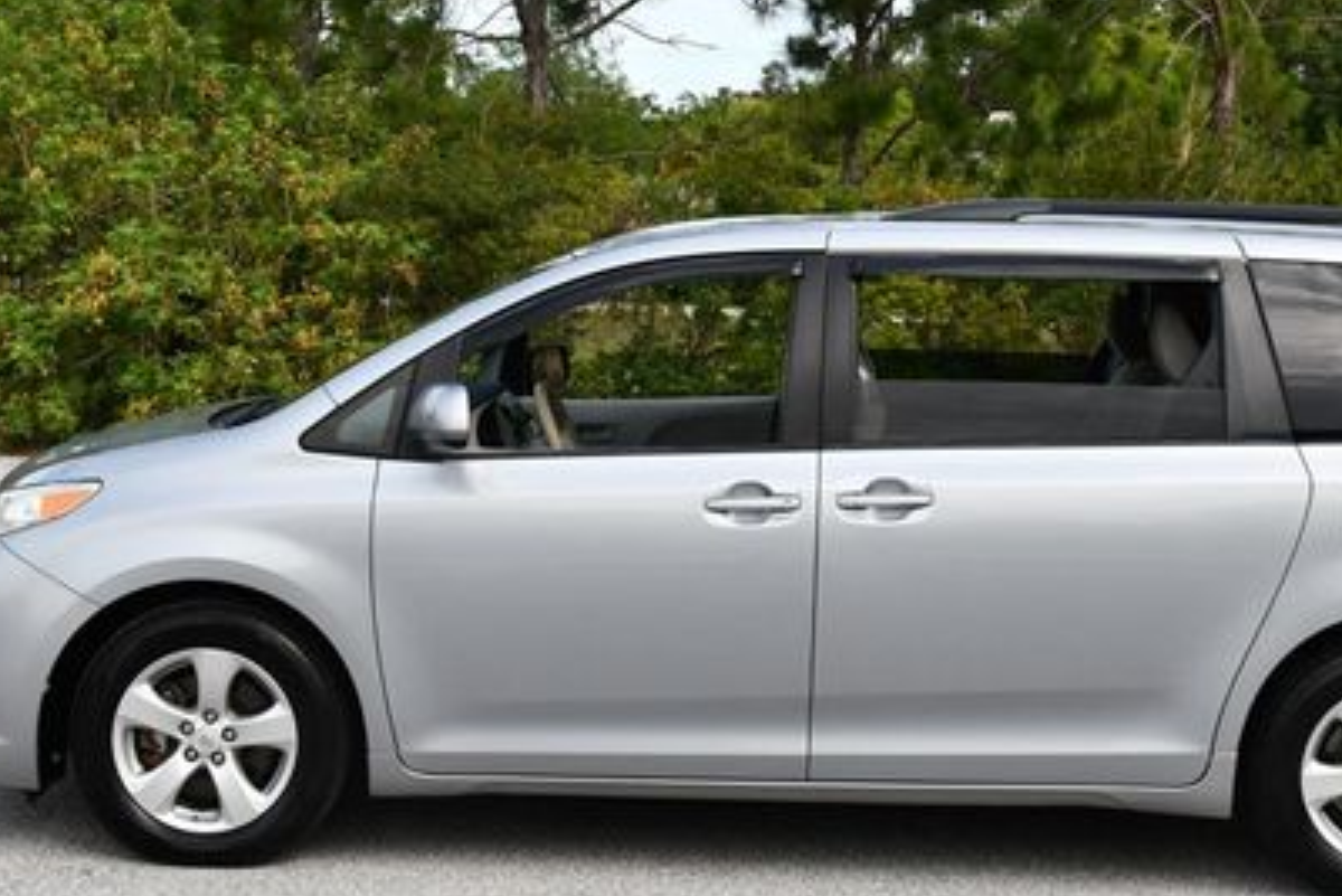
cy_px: 305
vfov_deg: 21.2
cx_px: 815
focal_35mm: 64
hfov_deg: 31.3
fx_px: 2387
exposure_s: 1/250
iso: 200
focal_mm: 20
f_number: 8
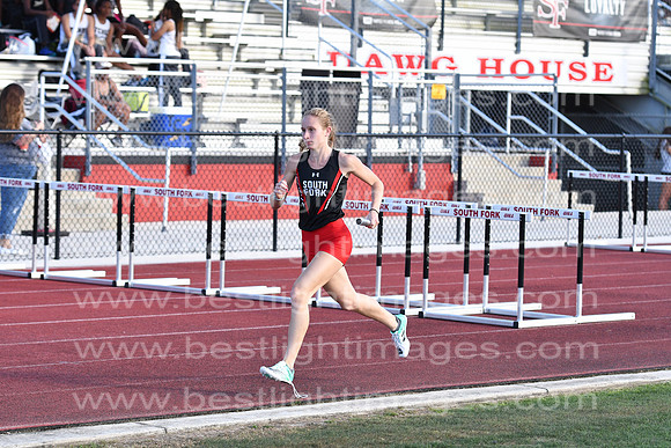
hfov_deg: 14.0
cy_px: 224
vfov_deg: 9.3
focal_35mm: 147
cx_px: 336
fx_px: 2740
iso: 800
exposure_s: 1/2000
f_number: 5.6
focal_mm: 98
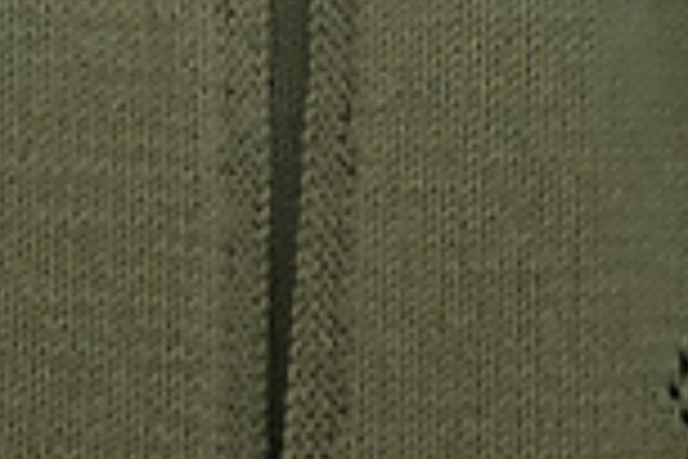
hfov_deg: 16.8
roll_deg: +2.6
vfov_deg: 11.2
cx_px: 405
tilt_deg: -0.2
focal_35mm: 122
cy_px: 148
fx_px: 2331
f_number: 1.8
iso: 100
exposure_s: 1/4
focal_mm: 3.99
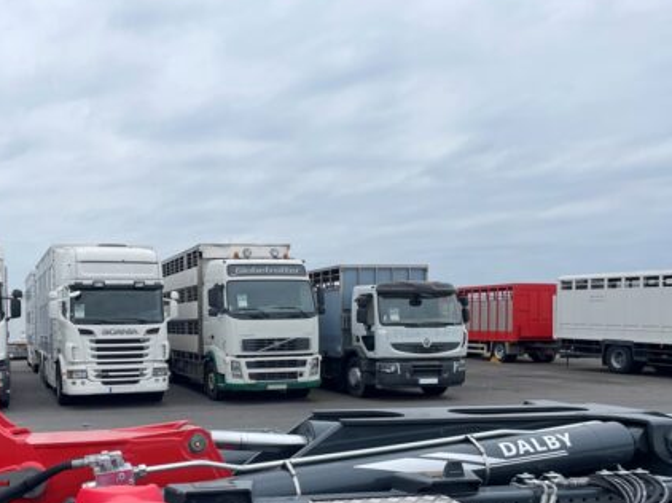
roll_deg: +1.3
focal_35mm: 37
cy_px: 337
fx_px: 718
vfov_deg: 38.2
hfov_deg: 49.0
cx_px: 207
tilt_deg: +1.8
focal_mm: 4.2
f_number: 1.6
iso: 32
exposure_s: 1/703
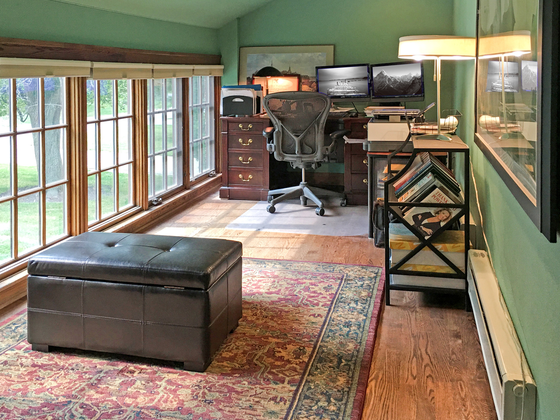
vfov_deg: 42.9
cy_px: 183
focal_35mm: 33
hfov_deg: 55.3
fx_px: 534
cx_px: 258
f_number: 2.2
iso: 32
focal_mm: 4.15
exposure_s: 1/30
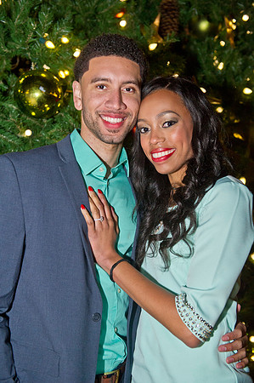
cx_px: 127
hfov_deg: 28.0
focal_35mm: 48
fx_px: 509
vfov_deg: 41.2
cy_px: 192
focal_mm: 48
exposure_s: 1/100
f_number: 4
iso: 3200
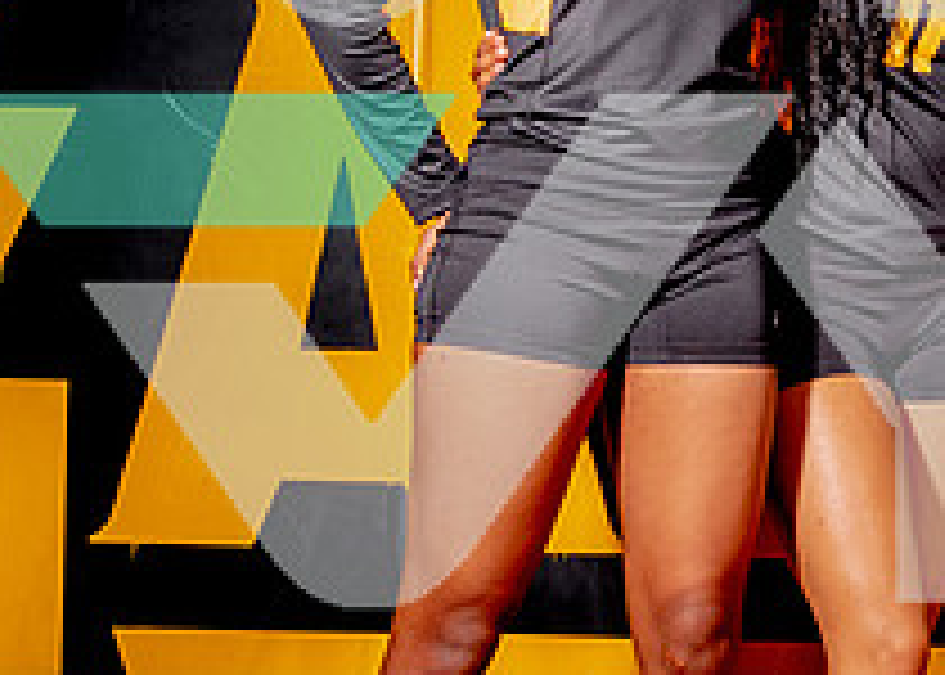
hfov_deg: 21.7
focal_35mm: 84
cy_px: 287
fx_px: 2254
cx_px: 1172
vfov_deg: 17.0
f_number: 8
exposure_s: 1/125
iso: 100
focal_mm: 24
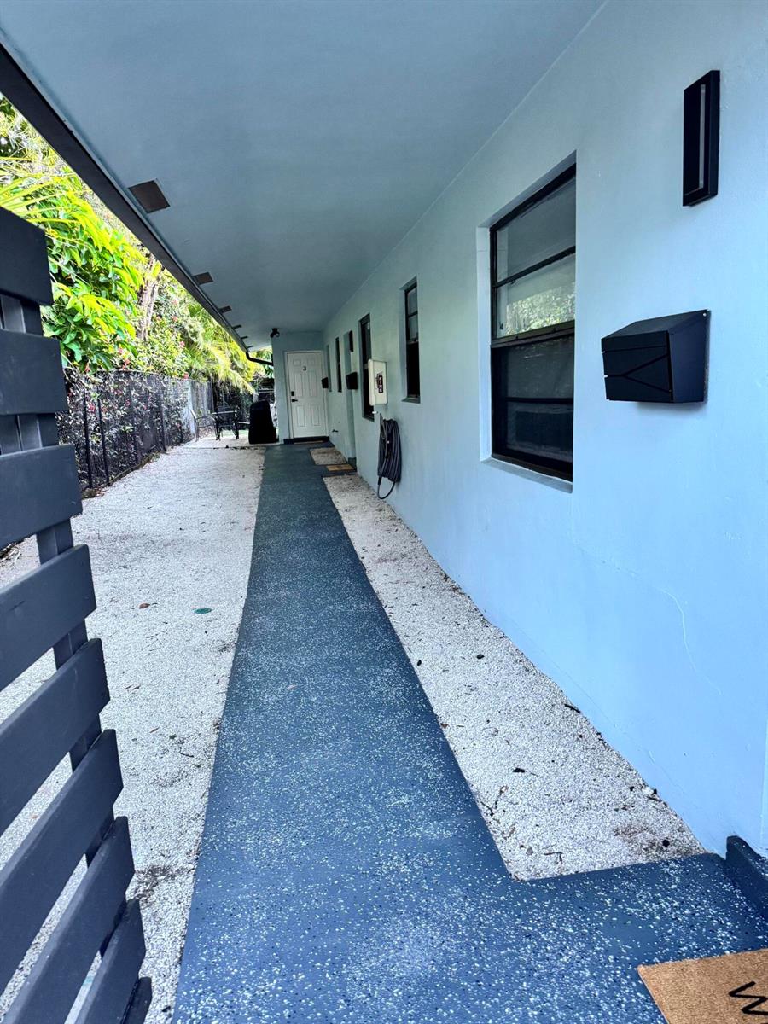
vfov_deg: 71.6
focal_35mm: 24
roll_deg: +2.8
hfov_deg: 56.8
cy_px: 512
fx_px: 710
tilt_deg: -11.1
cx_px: 384
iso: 640
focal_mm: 6.76
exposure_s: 1/60
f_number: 1.78
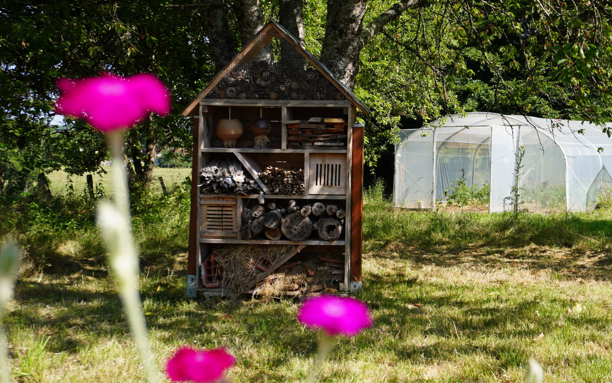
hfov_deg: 39.1
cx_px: 432
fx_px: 846
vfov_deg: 25.4
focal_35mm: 51
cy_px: 142
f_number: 5
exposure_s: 1/250
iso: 100
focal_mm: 23
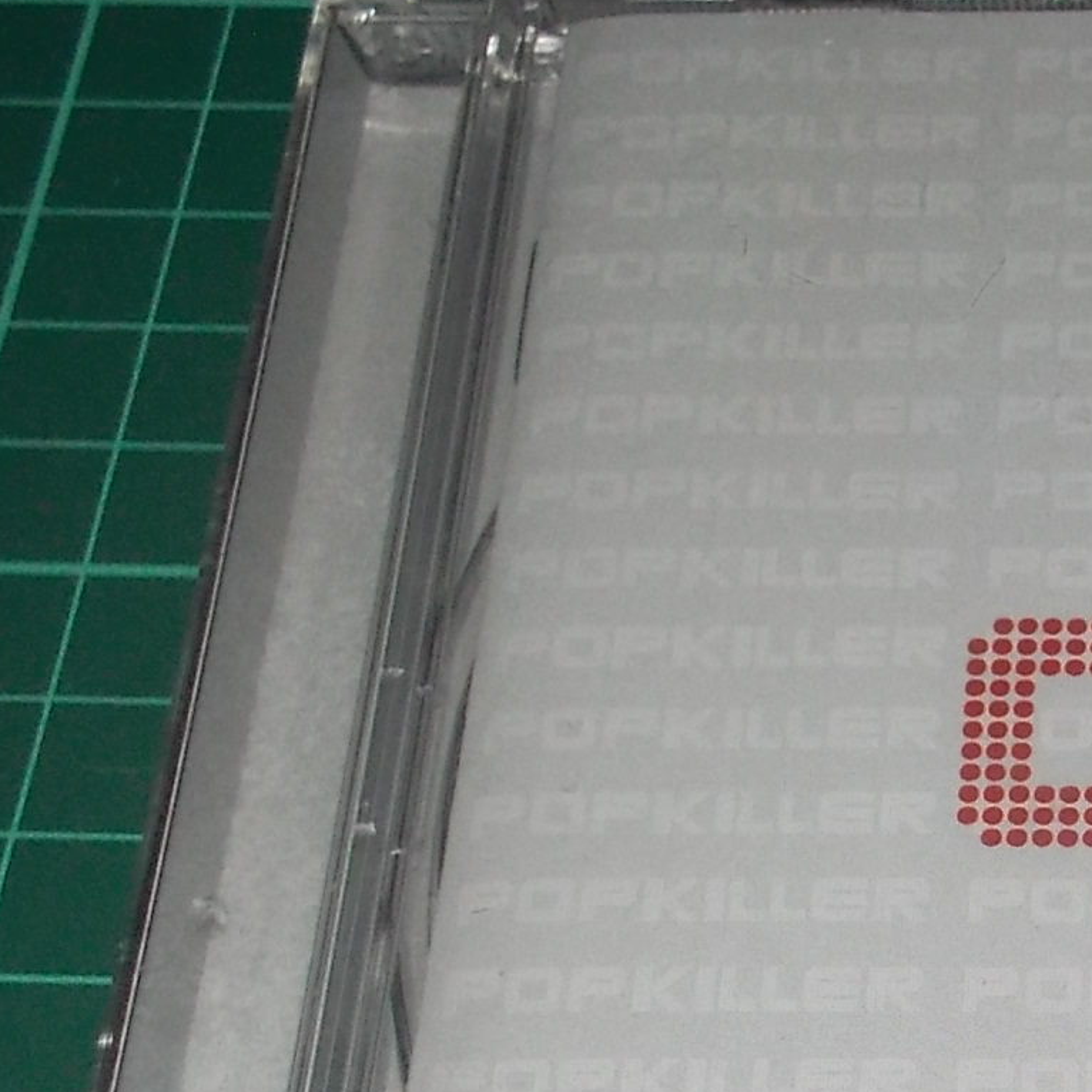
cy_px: 1025
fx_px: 2712
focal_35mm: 76
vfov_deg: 22.1
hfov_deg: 21.1
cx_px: 1334
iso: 200
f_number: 3.3
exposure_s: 1/30
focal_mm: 4.1
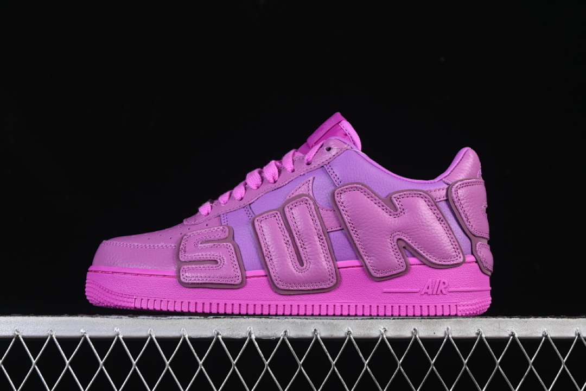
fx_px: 1221
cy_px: 196
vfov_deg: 18.2
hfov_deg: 27.0
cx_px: 293
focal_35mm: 75
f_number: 7.1
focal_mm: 50
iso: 160
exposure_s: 1/80
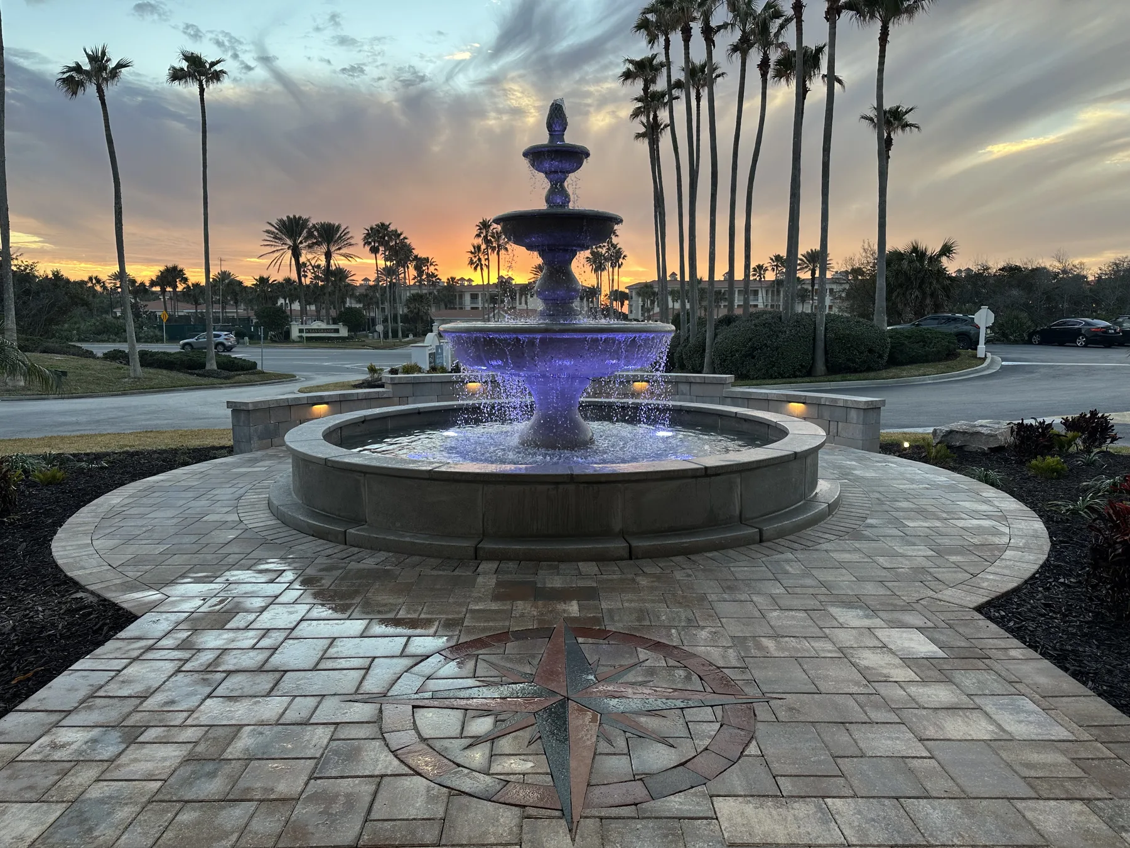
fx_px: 783
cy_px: 424
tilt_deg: -7.2
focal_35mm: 24
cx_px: 565
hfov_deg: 71.6
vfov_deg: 56.8
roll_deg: -0.2
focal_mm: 6.86
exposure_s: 1/120
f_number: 1.78
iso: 64
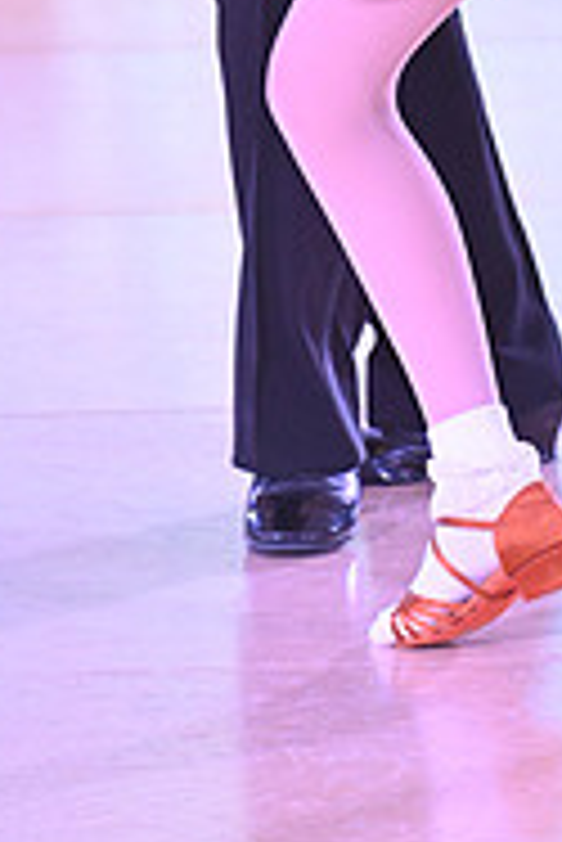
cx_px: 479
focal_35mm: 418
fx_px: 9769
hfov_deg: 3.3
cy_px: -387
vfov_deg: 4.9
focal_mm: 135
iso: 5000
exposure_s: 1/400
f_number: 6.3
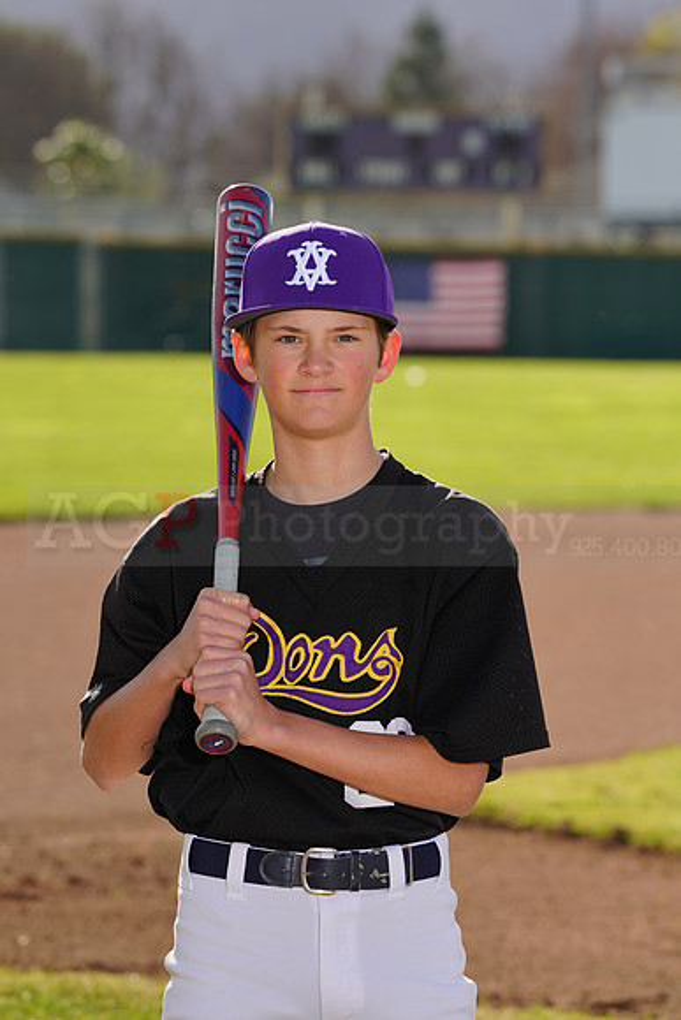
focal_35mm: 221
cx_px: 340
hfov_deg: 6.2
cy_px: 510
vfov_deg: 9.3
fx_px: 6267
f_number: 9
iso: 100
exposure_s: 1/200
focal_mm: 221
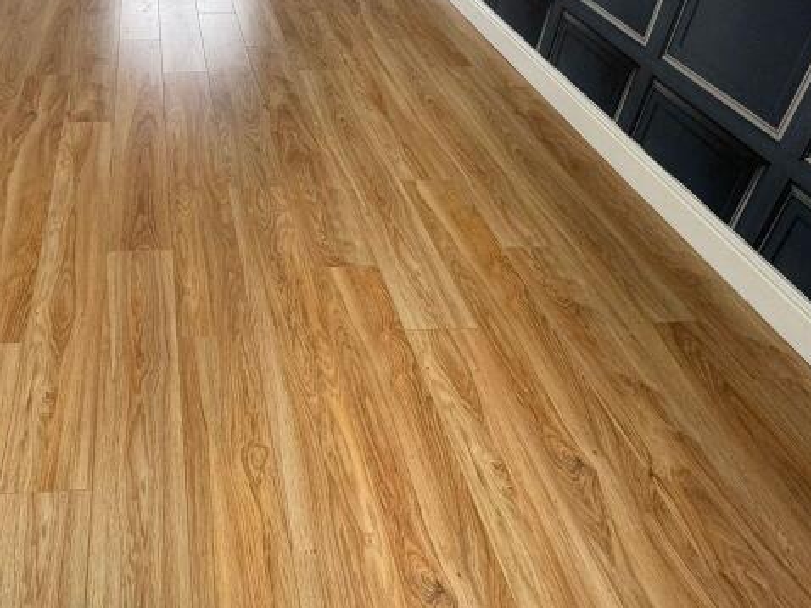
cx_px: 176
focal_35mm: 30
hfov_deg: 56.2
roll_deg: +0.5
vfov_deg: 43.0
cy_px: 68
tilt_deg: -28.4
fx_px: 703
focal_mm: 2.22
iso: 160
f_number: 2.2
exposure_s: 1/99
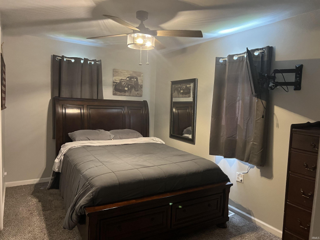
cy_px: 120
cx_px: 160
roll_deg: -2.1
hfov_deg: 67.3
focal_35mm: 26
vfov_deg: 53.0
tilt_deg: -4.5
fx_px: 240
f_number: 1.5
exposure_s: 1/40
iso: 400
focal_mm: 5.7
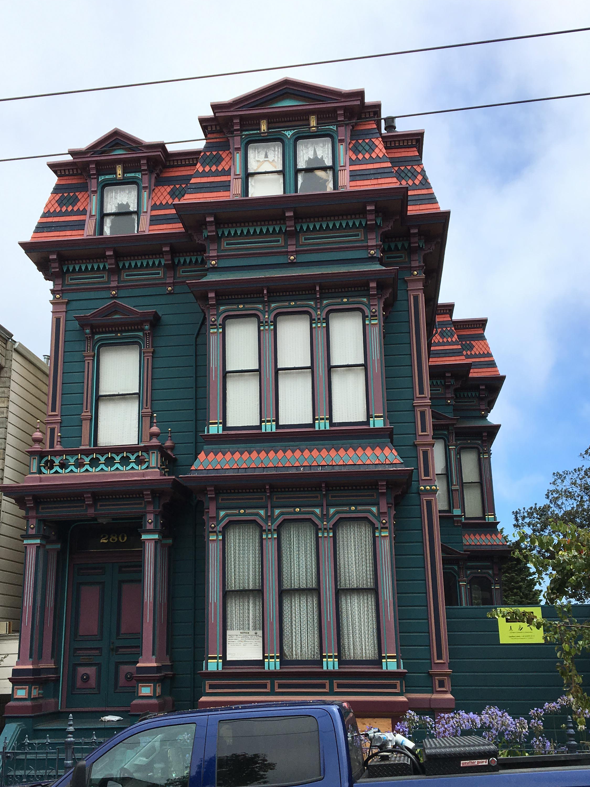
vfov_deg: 47.8
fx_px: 886
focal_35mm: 39
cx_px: 271
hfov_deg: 36.8
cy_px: 413
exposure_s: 1/2198
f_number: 2.2
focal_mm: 4.15
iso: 25
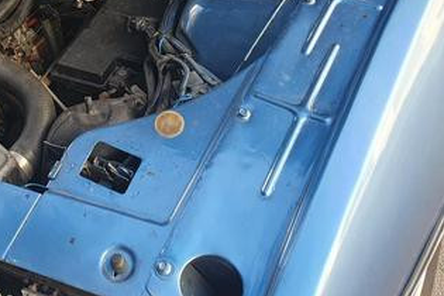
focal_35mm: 56
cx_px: 47
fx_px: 691
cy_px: -35
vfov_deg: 22.7
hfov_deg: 33.8
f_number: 2.4
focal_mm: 4.32
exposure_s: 1/109
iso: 50
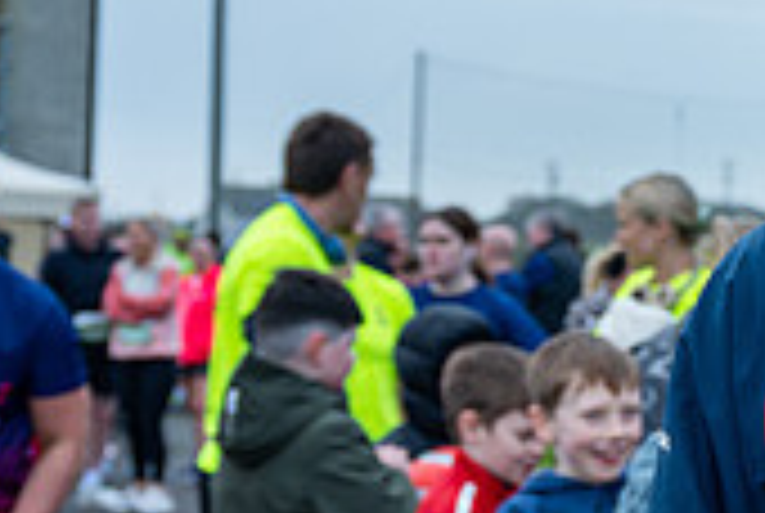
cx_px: 1282
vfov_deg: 10.9
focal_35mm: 126
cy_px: 425
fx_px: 2682
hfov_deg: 14.6
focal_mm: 37
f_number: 4
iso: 100
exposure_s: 1/200
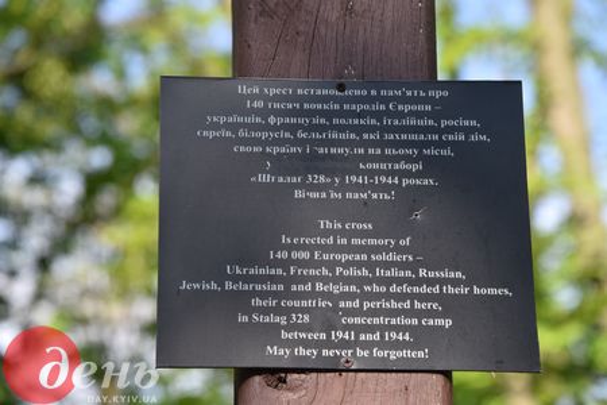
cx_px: 304
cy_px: 202
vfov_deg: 11.4
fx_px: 2023
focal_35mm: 120
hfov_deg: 17.1
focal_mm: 120
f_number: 5
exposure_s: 1/1000
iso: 500
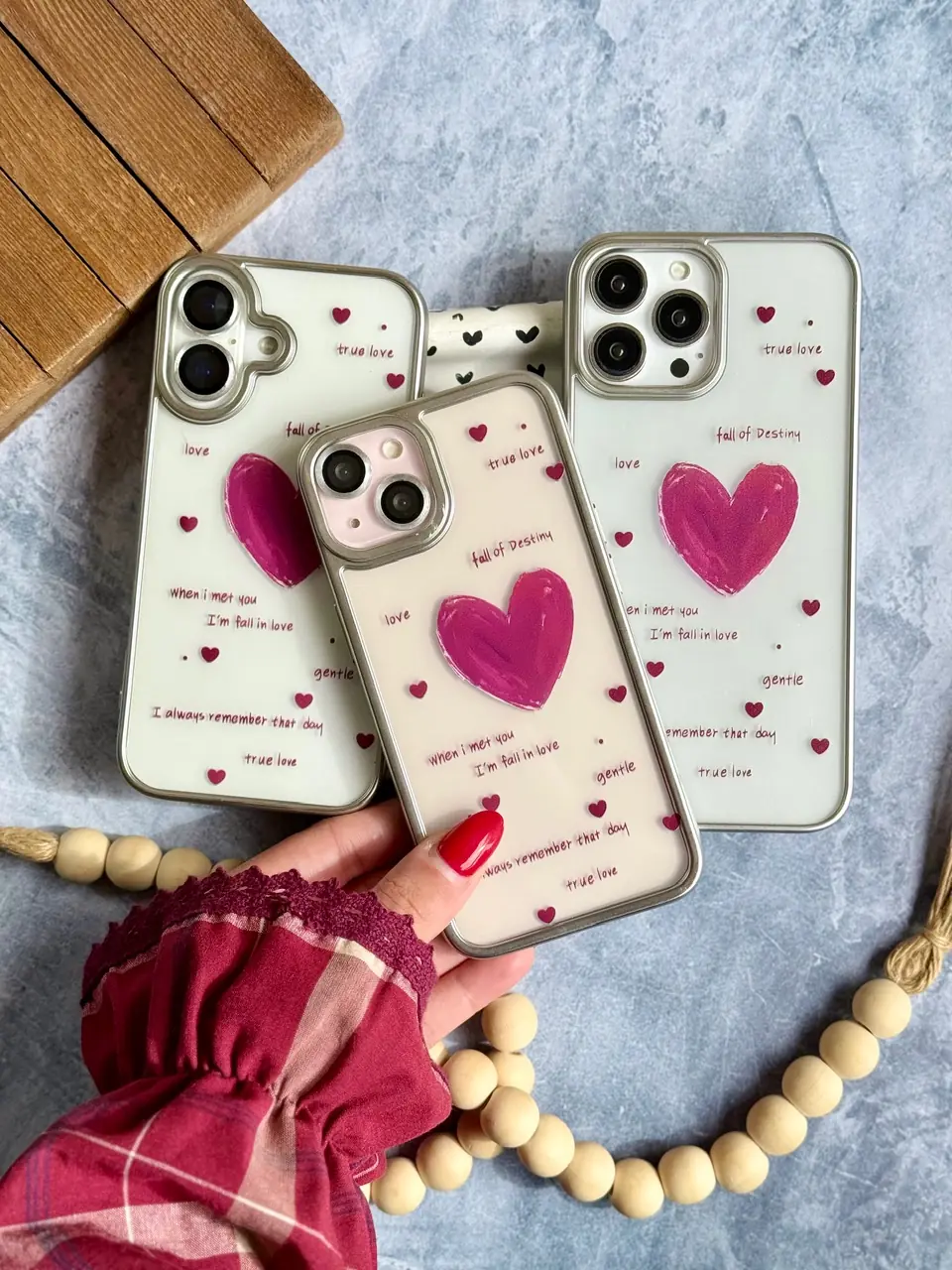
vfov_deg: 39.7
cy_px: 635
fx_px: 1760
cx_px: 476
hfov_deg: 30.3
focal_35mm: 48
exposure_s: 1/1642
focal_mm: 6.76
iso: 64
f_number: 1.78
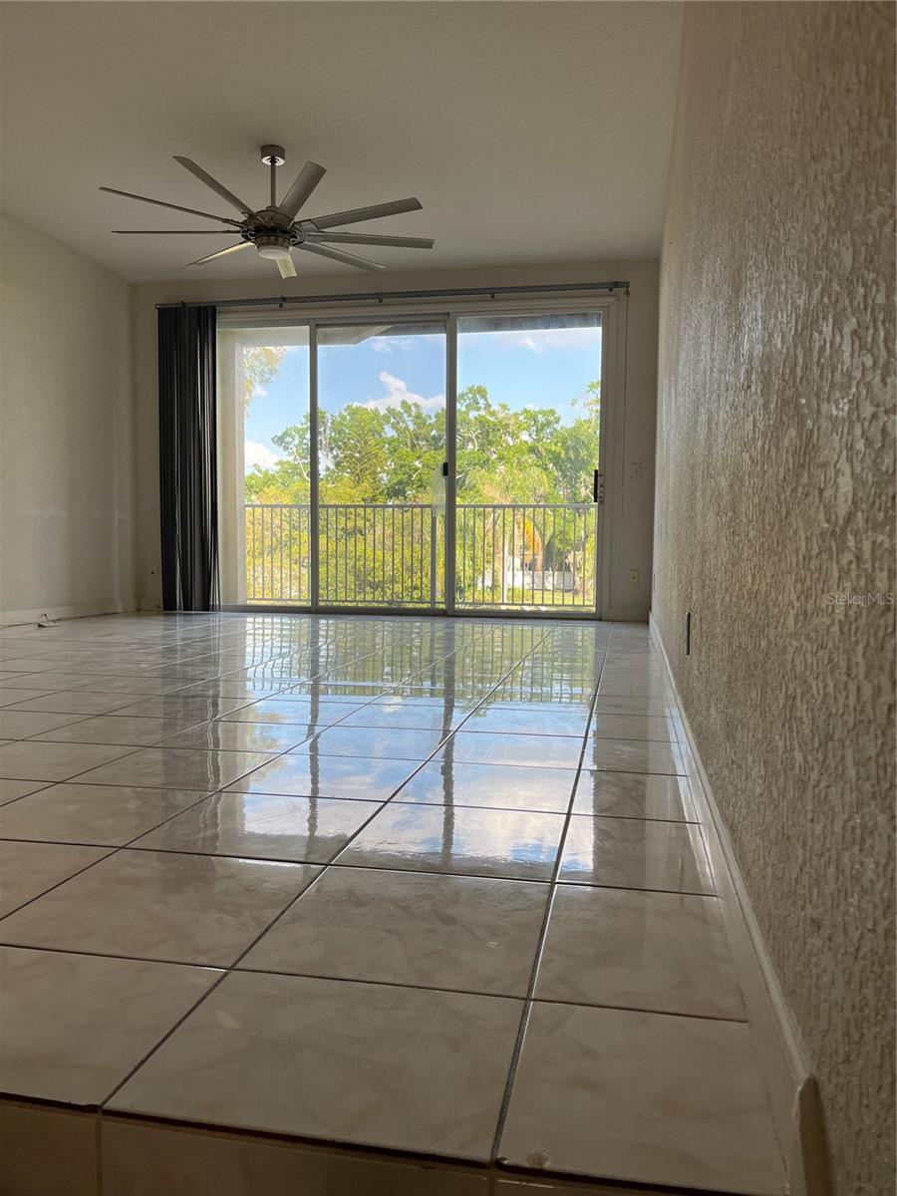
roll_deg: -1.1
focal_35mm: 26
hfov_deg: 53.1
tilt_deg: -2.7
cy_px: 598
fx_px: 898
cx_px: 448
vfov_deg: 67.3
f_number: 1.6
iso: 50
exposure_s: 1/491
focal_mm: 5.1
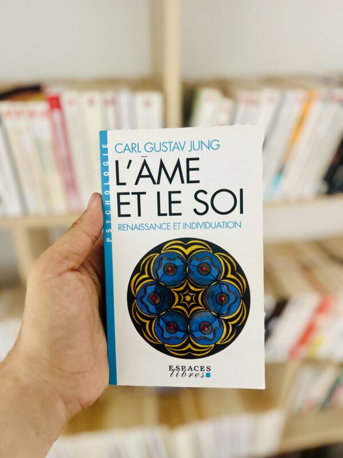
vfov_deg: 67.3
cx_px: 172
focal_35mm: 26
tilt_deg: -28.8
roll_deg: +0.1
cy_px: 229
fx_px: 344
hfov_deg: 53.1
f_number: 1.5
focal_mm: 5.7
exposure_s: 1/60
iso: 320
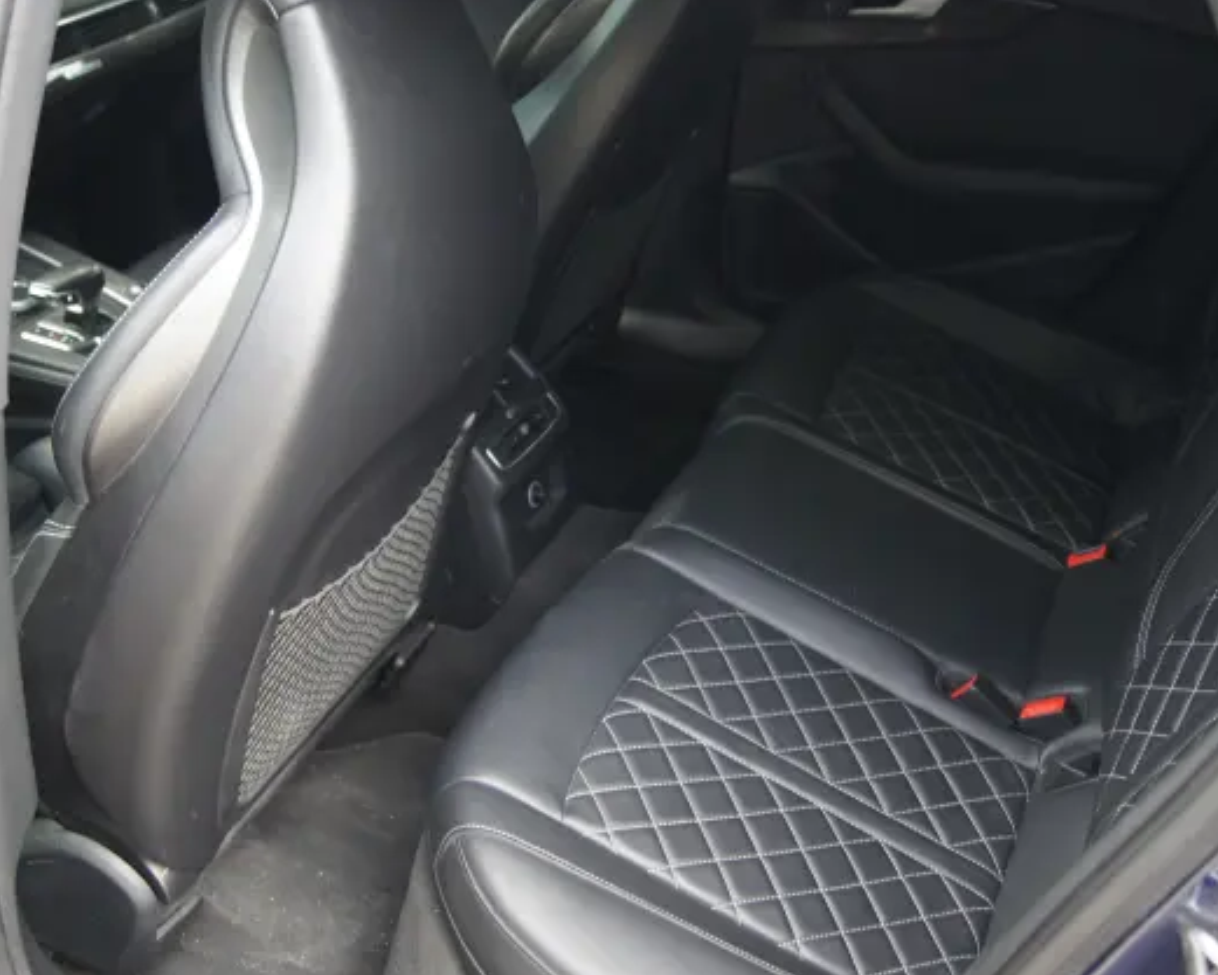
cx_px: 596
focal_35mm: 38
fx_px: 1370
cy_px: 486
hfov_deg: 47.9
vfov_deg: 39.2
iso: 320
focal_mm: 22
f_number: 4
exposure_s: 1/40
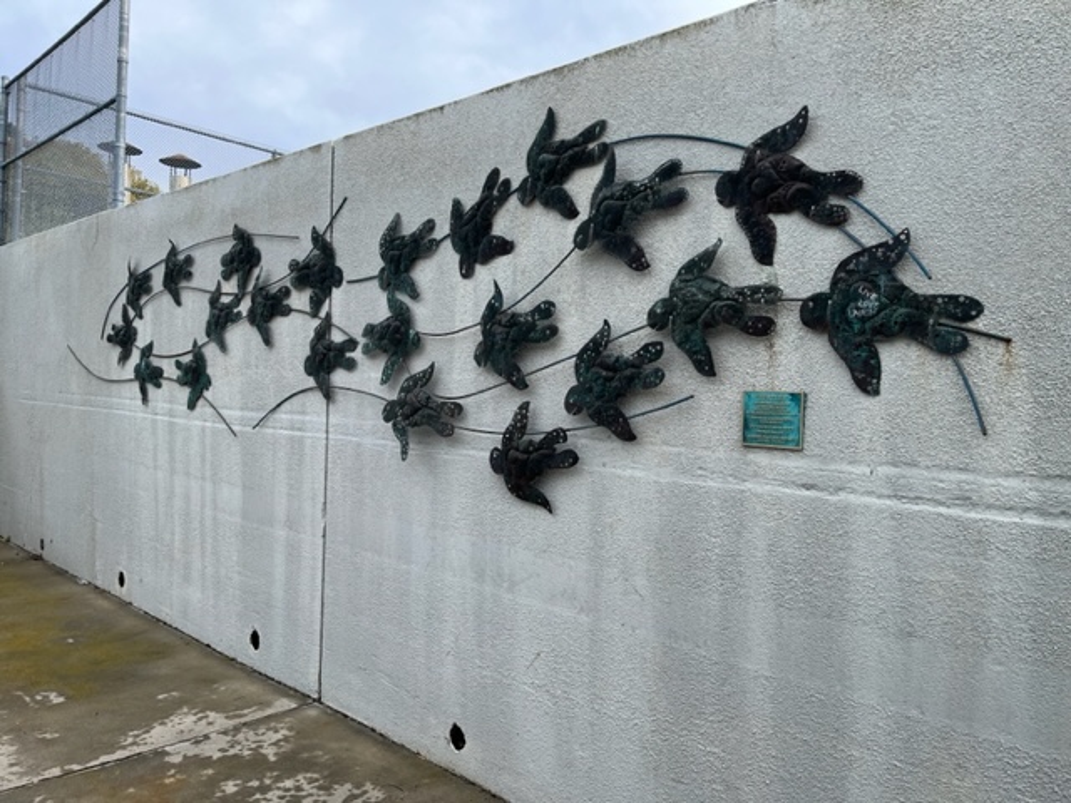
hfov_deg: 67.3
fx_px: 804
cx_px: 536
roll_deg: -2.7
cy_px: 402
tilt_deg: -0.6
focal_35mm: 26
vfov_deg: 53.1
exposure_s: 1/1923
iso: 50
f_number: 1.6
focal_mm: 5.1
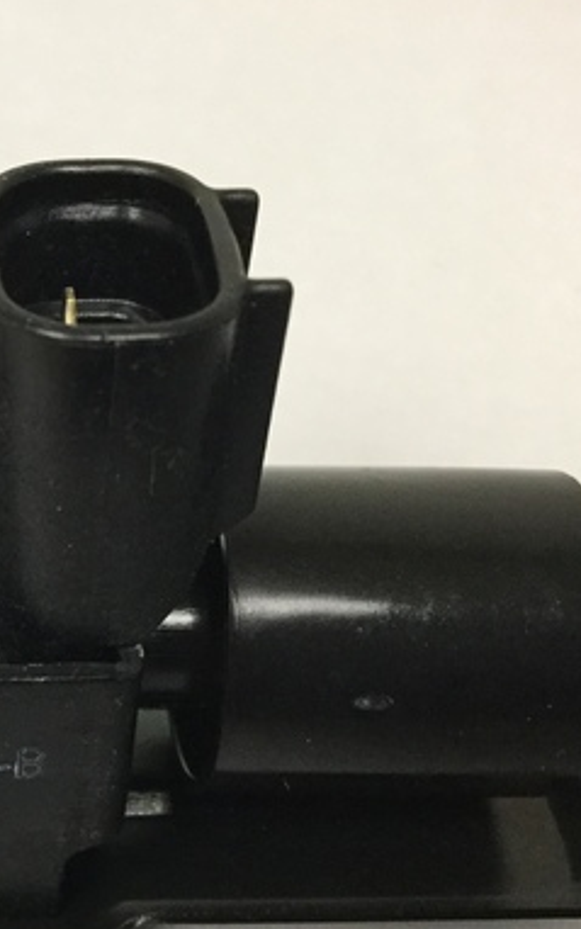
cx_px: -58
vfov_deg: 36.7
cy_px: 572
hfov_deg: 22.3
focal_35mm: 55
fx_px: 1392
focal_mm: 3.3
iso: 160
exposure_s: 1/30
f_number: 2.4
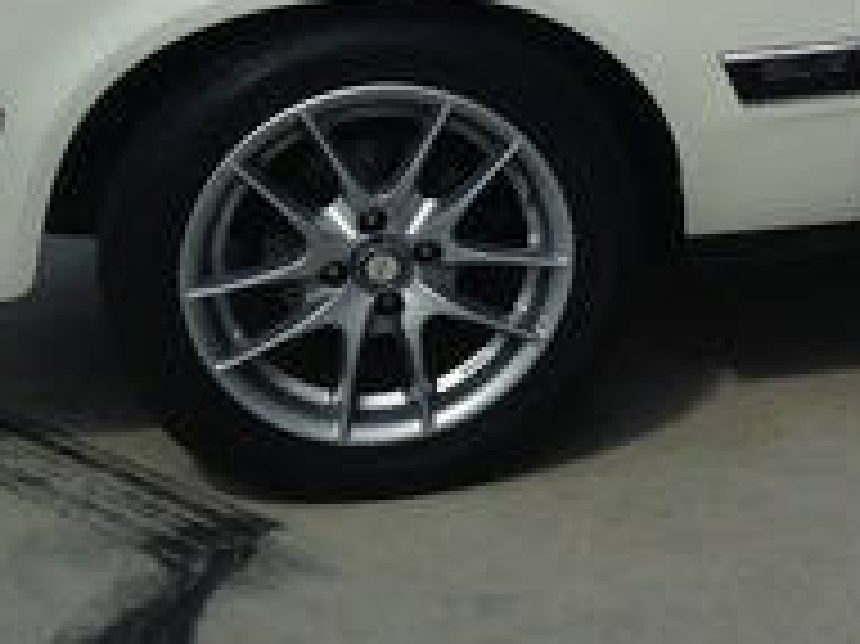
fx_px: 3426
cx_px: 1351
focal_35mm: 138
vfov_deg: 10.6
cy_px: -77
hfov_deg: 13.4
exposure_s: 1/1642
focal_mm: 4.12
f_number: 2.4
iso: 50
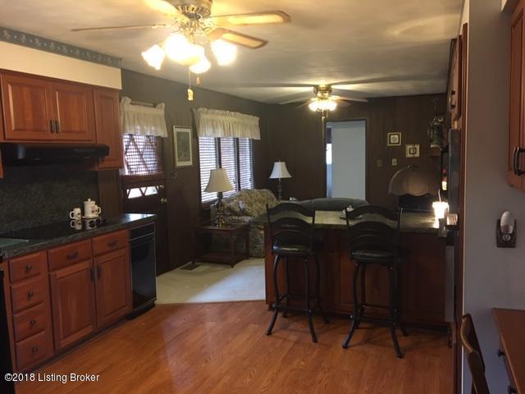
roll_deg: +0.7
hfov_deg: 61.7
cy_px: 197
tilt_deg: -4.8
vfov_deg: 48.2
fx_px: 440
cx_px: 262
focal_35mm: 29
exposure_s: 1/30
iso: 160
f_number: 2.2
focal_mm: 4.15
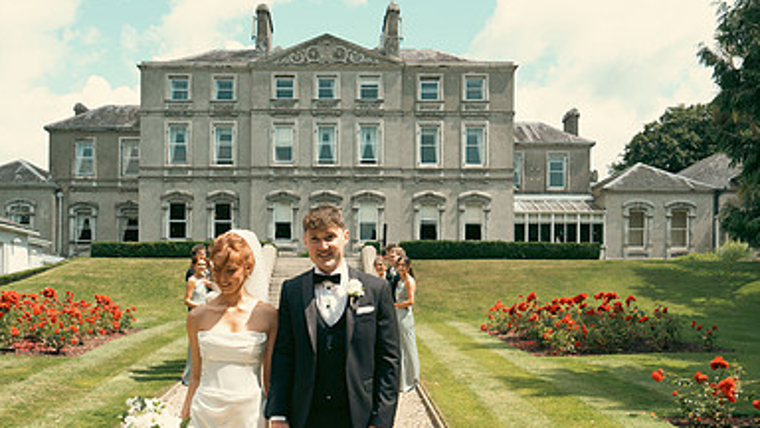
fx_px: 766
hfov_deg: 52.5
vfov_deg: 30.9
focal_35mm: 38
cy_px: 296
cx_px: 311
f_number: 5
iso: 50
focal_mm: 24
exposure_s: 1/160
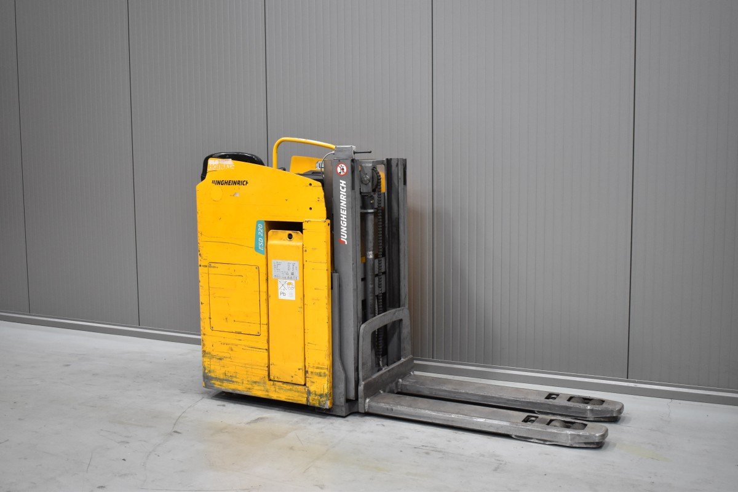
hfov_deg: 49.6
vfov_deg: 34.2
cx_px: 369
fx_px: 799
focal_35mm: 39
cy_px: 246
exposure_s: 1/60
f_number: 4
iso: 1250
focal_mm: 26
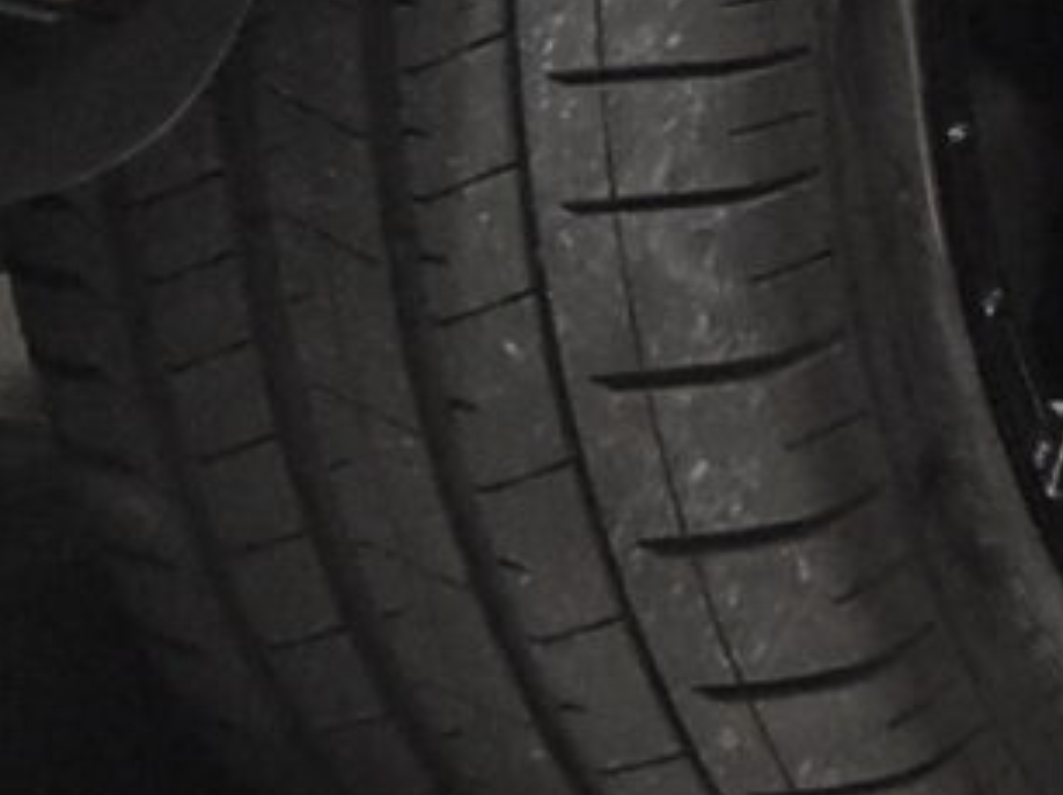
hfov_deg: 6.3
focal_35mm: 314
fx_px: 9635
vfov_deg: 4.6
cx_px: 441
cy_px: -1463
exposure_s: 1/40
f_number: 8
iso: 4500
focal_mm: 26
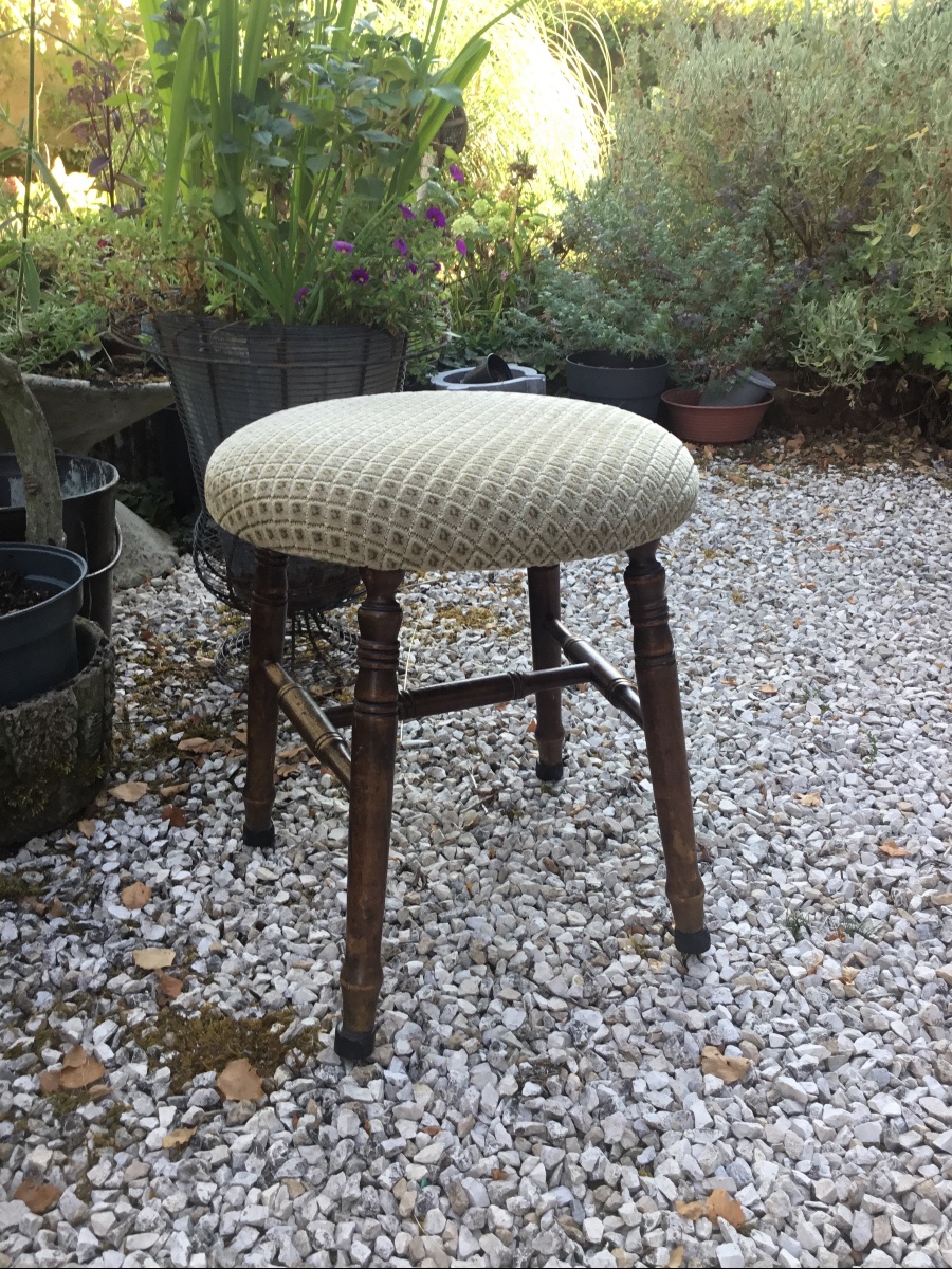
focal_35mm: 31
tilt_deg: -24.0
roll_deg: -0.5
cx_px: 476
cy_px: 634
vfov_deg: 58.4
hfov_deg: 45.4
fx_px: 1137
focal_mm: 3.3
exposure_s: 1/100
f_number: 2.4
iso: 40
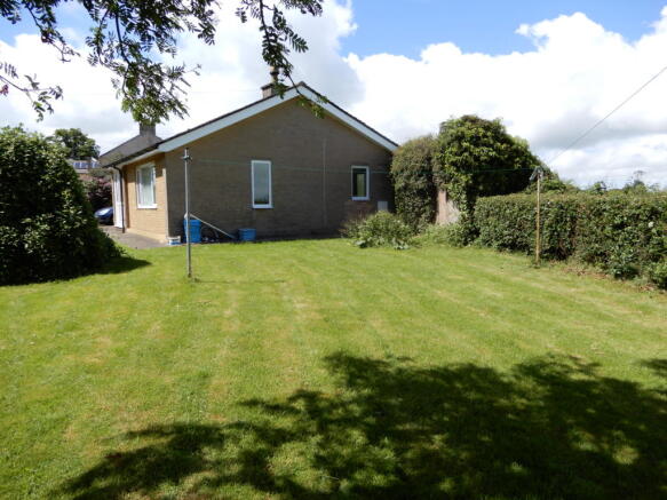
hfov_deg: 71.6
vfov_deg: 56.8
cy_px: 250
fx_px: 462
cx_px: 334
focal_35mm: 24
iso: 80
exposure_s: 1/800
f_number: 3.4
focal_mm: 4.3
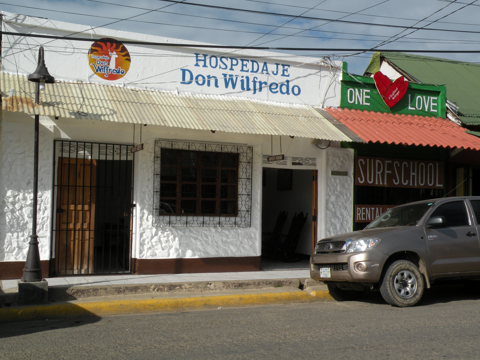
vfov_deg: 34.3
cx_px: 240
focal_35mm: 42
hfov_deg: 44.8
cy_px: 180
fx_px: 582
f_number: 8
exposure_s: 1/288
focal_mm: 7.4
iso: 64
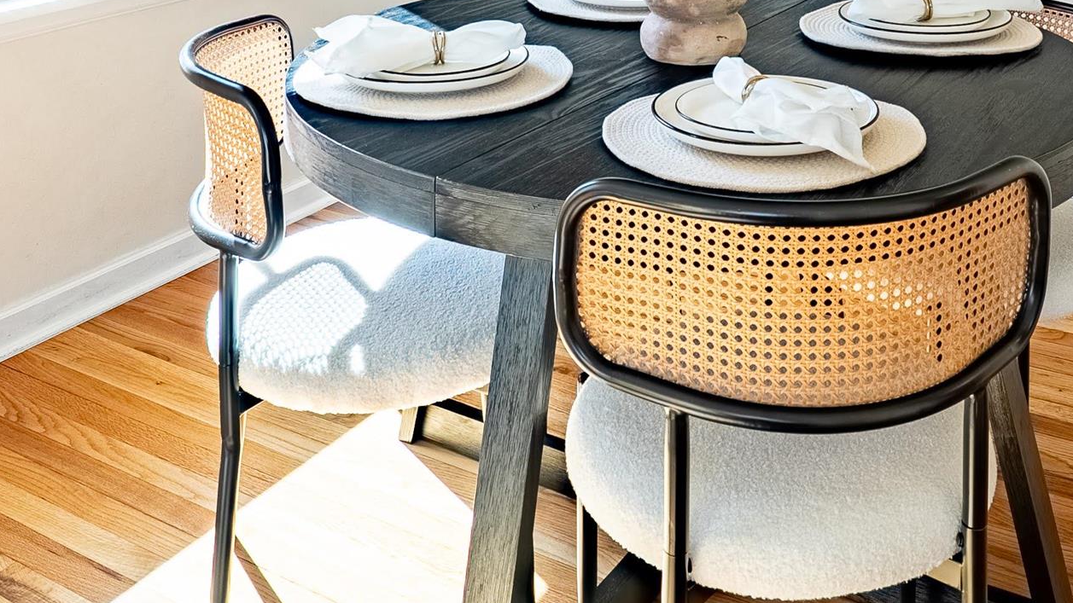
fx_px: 1166
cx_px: 627
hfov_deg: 49.2
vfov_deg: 24.2
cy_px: -240
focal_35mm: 41
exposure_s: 1/640
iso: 400
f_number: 8
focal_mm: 16
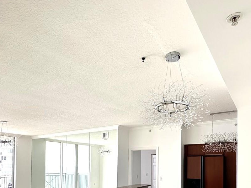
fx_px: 203
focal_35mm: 28
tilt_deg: +1.5
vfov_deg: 45.9
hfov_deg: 63.4
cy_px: 162
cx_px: 123
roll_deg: -1.0
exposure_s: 1/99
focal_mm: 2.22
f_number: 2.2
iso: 200
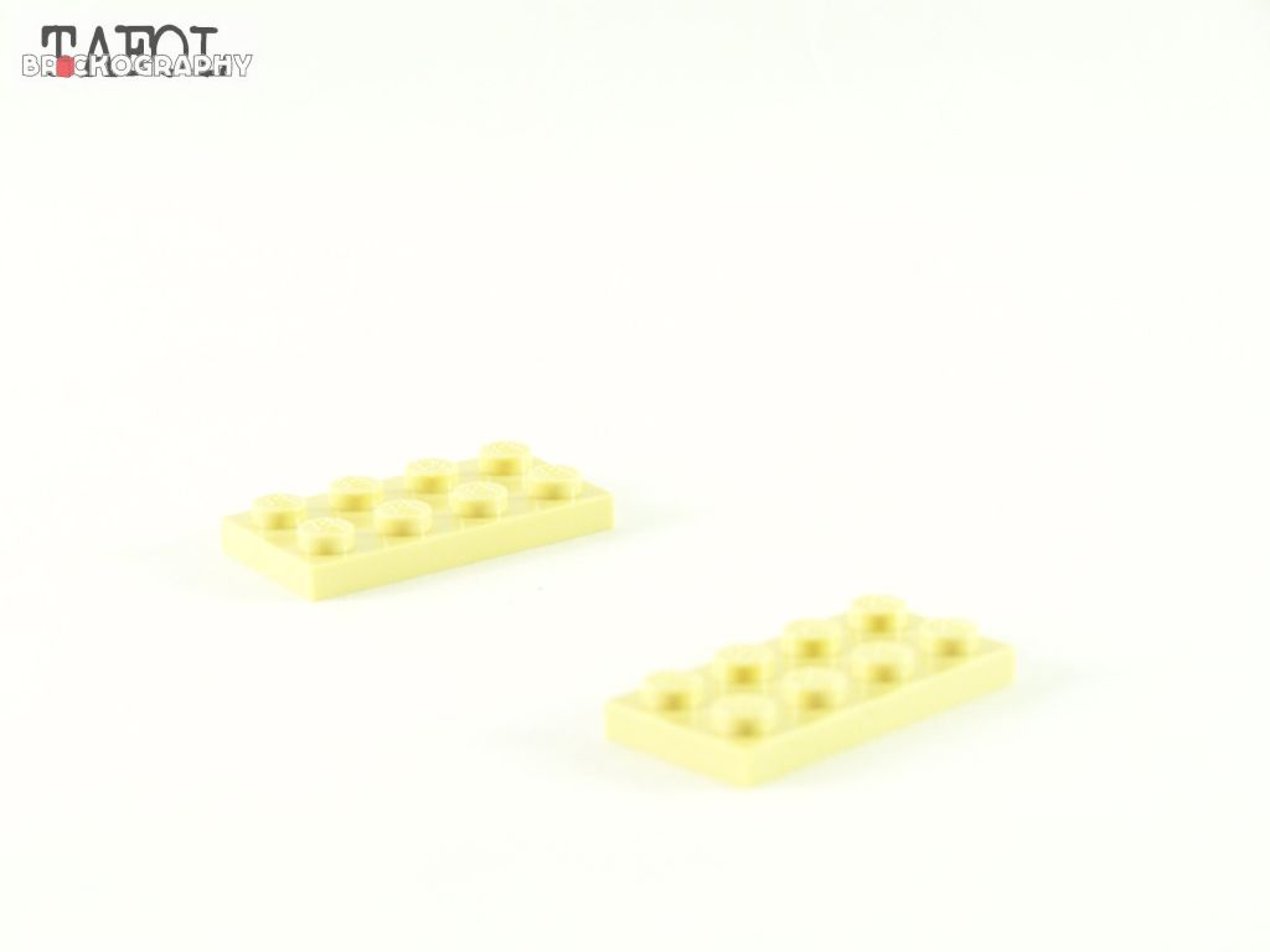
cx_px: 635
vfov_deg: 12.7
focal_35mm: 117
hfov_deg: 16.8
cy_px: 476
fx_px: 4293
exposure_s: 1/60
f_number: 4
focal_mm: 19.4
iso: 400
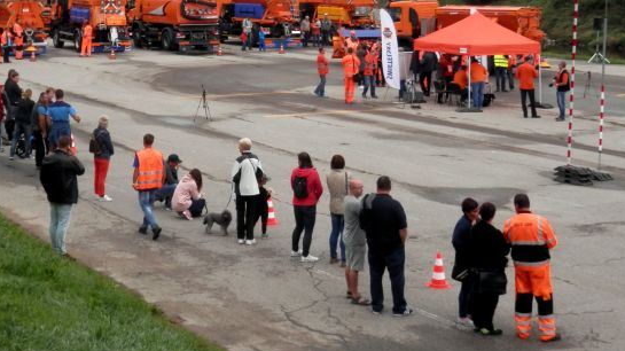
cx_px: 253
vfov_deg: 16.6
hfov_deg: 29.3
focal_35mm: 72
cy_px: 50
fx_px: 1193
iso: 80
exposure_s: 1/200
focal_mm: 8
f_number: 3.8
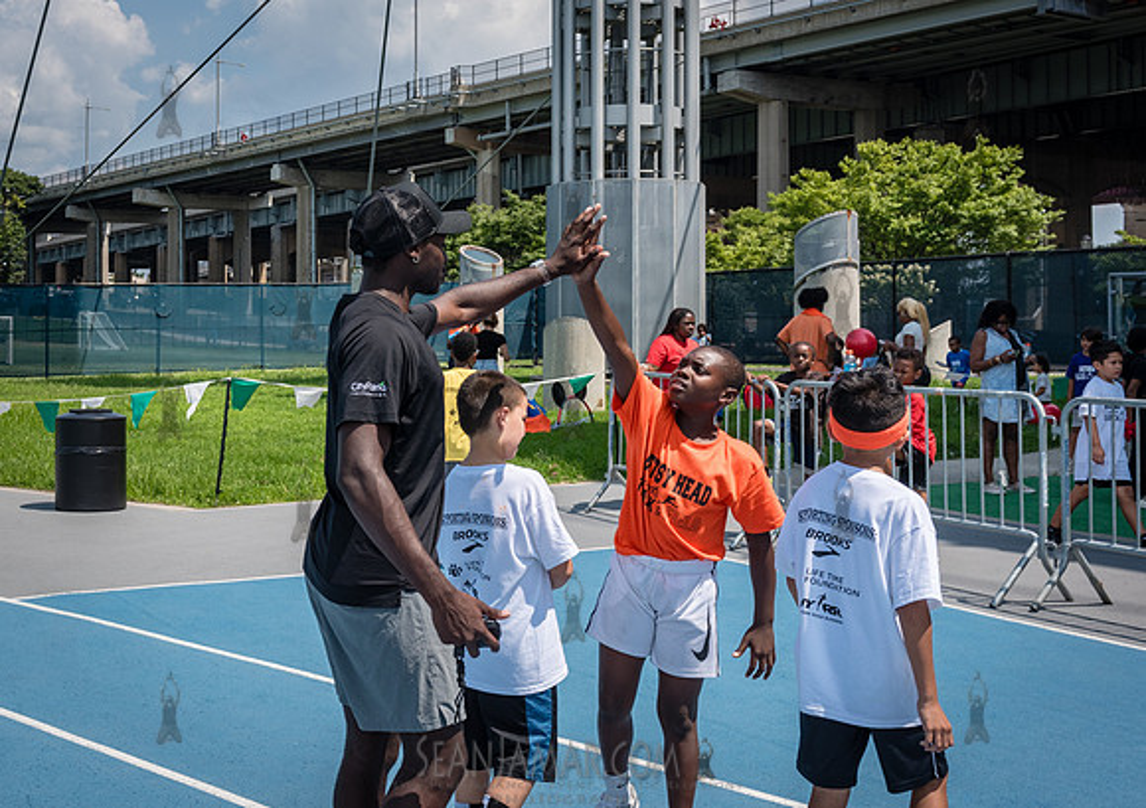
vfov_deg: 30.4
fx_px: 1481
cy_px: 305
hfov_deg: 41.6
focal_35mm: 46
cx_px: 358
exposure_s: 1/1600
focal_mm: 32
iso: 250
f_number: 5.6
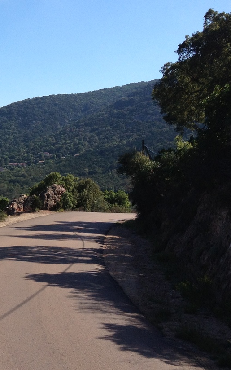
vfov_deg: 28.5
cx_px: -105
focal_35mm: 72
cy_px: 133
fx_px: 725
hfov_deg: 16.6
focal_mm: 4.28
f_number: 2.4
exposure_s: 1/1727
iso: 64
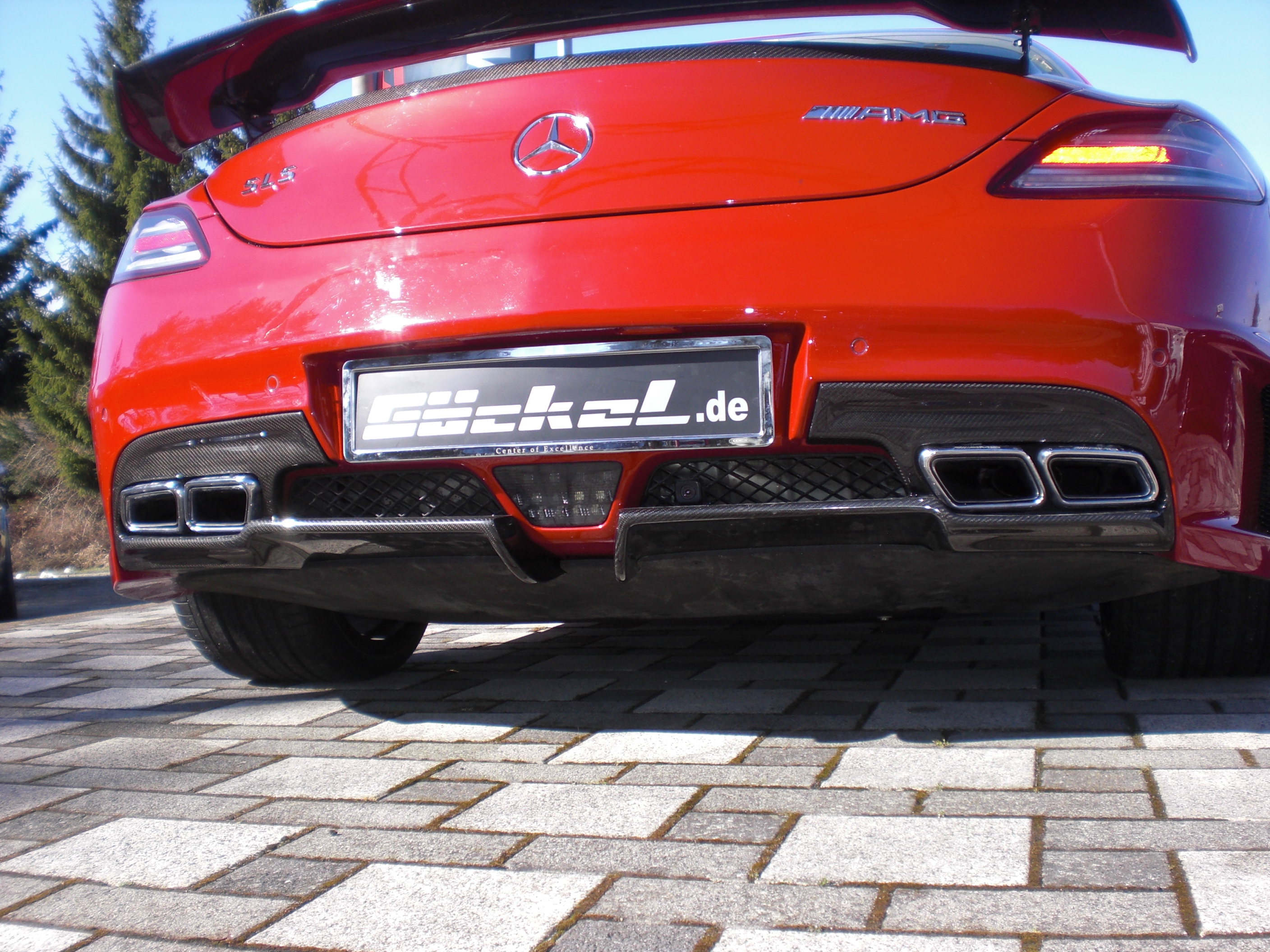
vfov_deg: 37.7
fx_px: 1394
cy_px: 476
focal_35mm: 38
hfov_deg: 49.0
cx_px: 635
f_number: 3.1
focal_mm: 6.3
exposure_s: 1/400
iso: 64
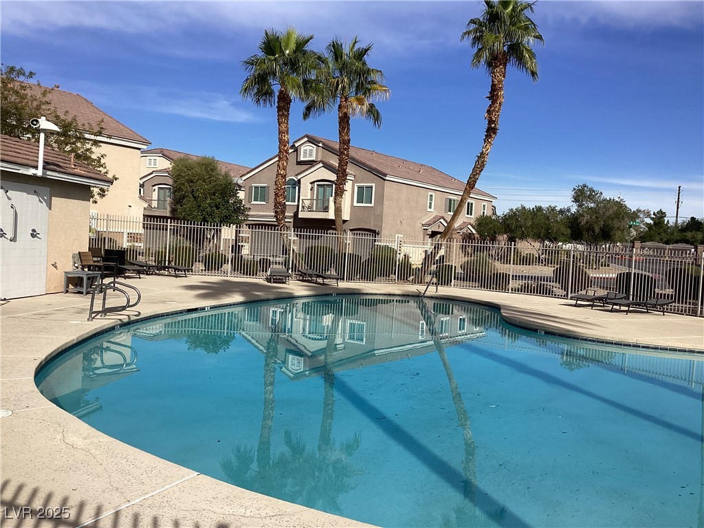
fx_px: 630
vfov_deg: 45.4
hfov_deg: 58.4
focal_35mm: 31
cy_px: 264
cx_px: 352
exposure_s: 1/2037
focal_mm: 3.3
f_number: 2.4
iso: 25
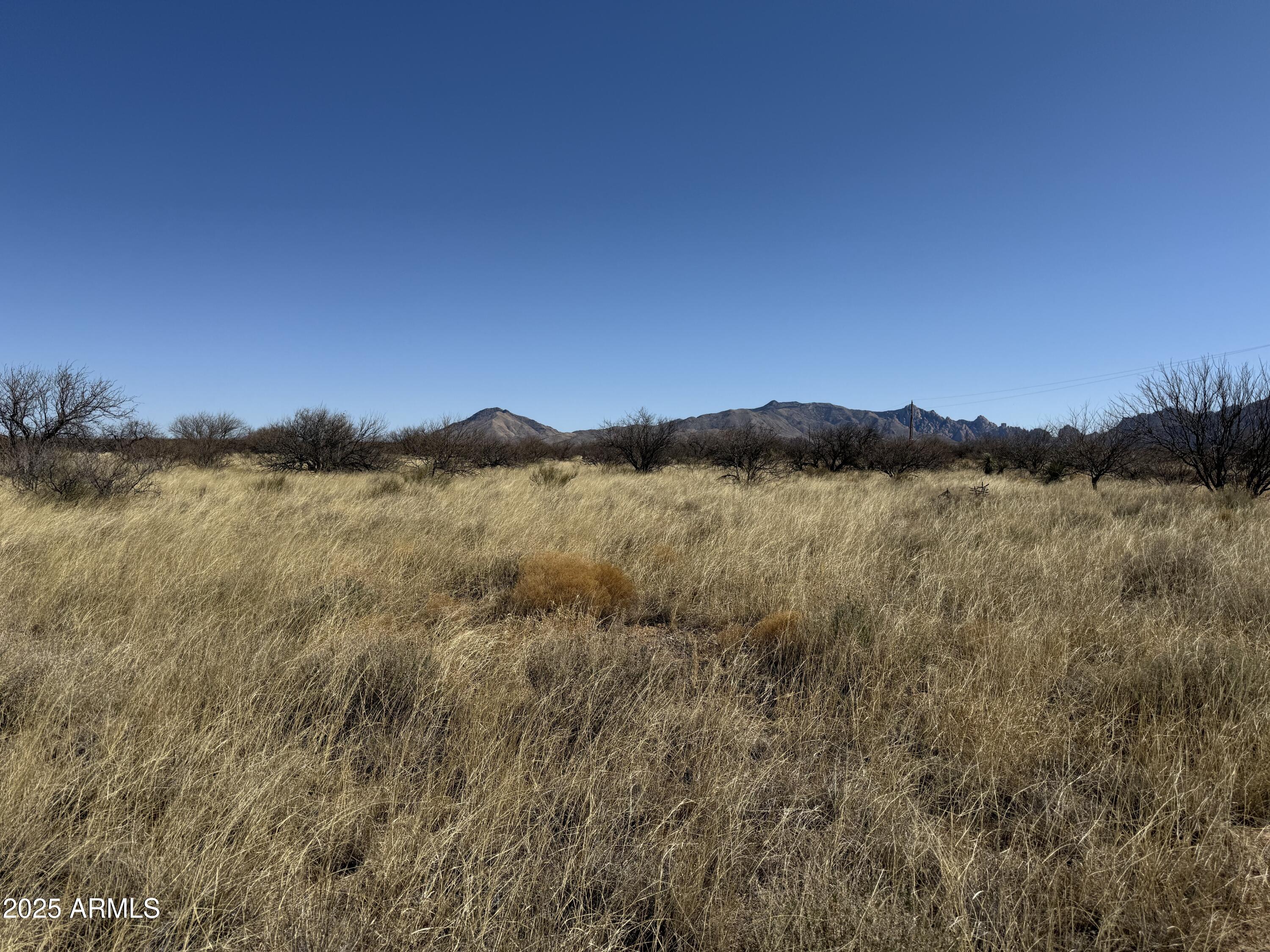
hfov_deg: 71.6
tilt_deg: +0.3
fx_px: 881
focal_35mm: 24
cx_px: 635
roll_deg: -1.7
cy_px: 476
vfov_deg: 56.8
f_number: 1.78
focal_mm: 6.76
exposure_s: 1/8130
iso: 80
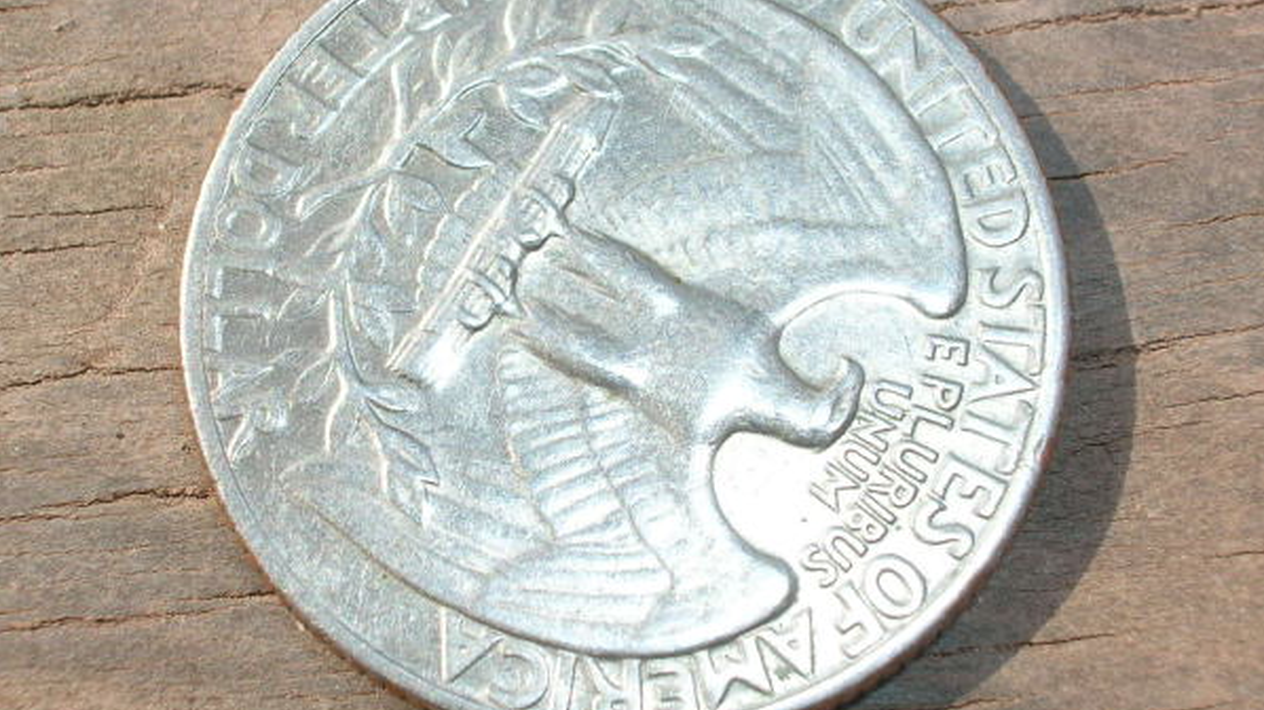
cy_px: 320
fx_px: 1977
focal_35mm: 59
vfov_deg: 20.4
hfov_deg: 35.5
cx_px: 632
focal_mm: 9
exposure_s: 1/215
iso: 50
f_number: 5.7
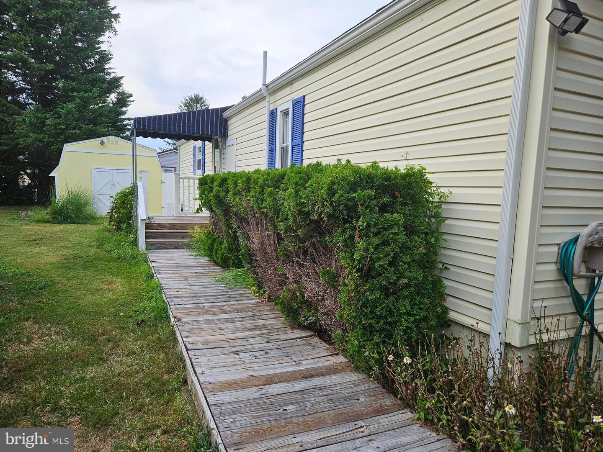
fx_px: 401
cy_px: 226
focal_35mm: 23
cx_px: 302
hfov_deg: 73.9
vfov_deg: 58.9
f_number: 1.8
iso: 25
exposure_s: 1/355
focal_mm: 5.4
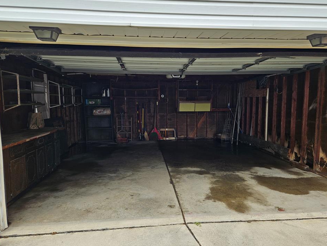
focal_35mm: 25
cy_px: 124
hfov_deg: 69.3
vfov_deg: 54.9
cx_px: 170
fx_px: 236
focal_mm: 5.4
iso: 25
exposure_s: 1/293
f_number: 1.8
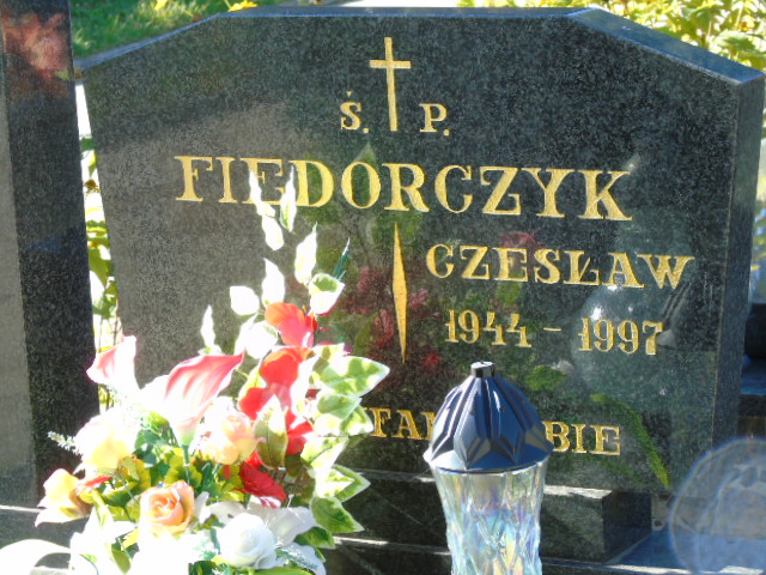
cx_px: 383
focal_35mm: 142
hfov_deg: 13.9
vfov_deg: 10.4
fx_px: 3142
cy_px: 288
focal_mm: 25
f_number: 4.7
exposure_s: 1/125
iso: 160
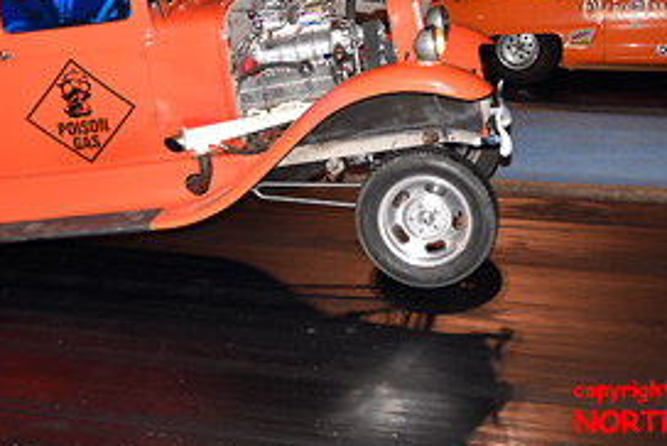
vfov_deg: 19.6
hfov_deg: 29.2
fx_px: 1278
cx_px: 319
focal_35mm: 69
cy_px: 103
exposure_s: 1/250
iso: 800
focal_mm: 25
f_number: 3
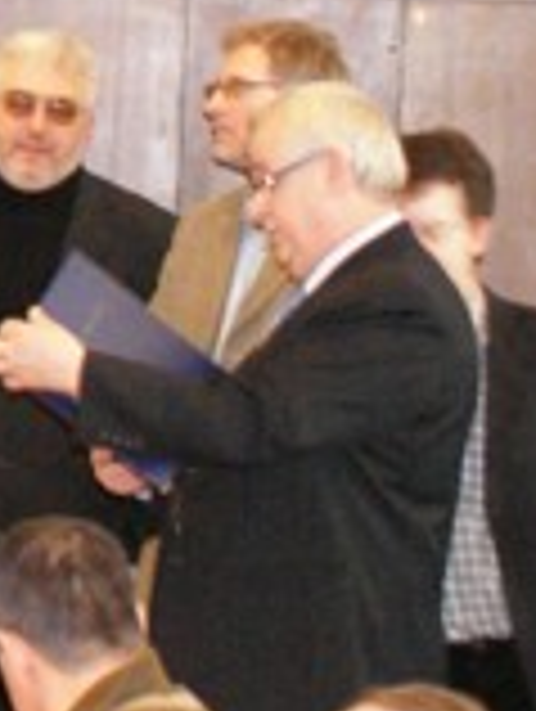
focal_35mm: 166
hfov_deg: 8.3
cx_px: -707
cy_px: -27
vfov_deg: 11.7
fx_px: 3418
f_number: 4.5
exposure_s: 1/15
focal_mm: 26
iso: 1600
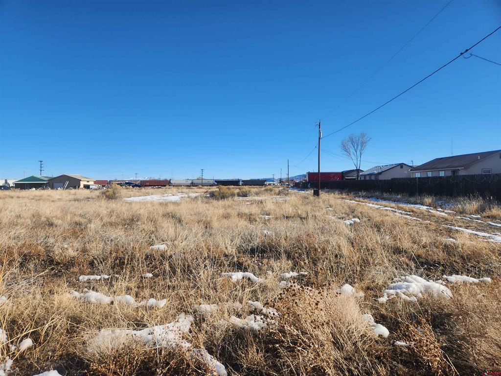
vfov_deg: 58.9
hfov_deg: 73.9
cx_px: 250
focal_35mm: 23
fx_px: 333
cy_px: 188
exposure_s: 1/1650
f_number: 1.8
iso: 20
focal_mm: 5.4
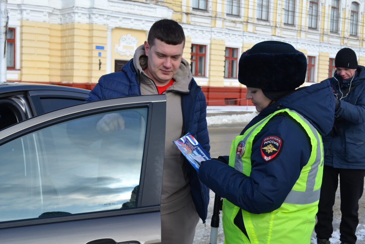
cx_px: 182
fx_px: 456
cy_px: 122
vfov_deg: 29.9
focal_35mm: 45
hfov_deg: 43.6
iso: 100
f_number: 7.1
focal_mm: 30
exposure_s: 1/200
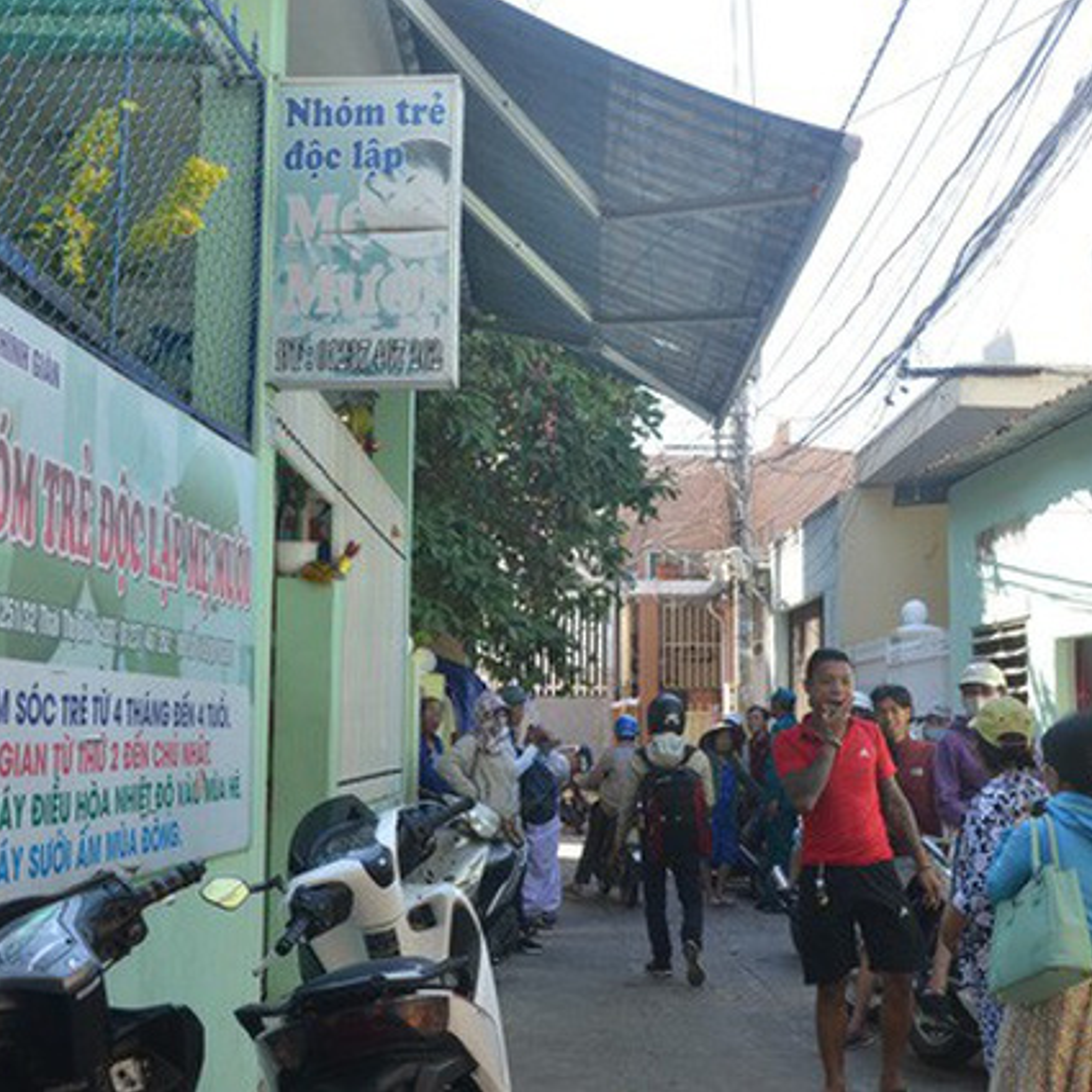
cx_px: 558
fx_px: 1736
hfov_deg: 34.9
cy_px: 541
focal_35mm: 49
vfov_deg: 34.9
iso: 160
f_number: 6.3
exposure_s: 1/160
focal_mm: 25
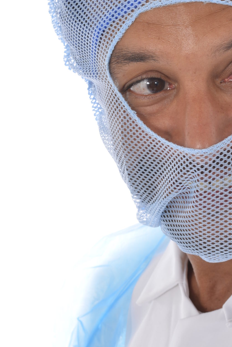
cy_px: 134
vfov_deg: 11.9
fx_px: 1670
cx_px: 226
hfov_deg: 7.9
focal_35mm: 173
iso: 100
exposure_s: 1/200
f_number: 11
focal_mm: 85
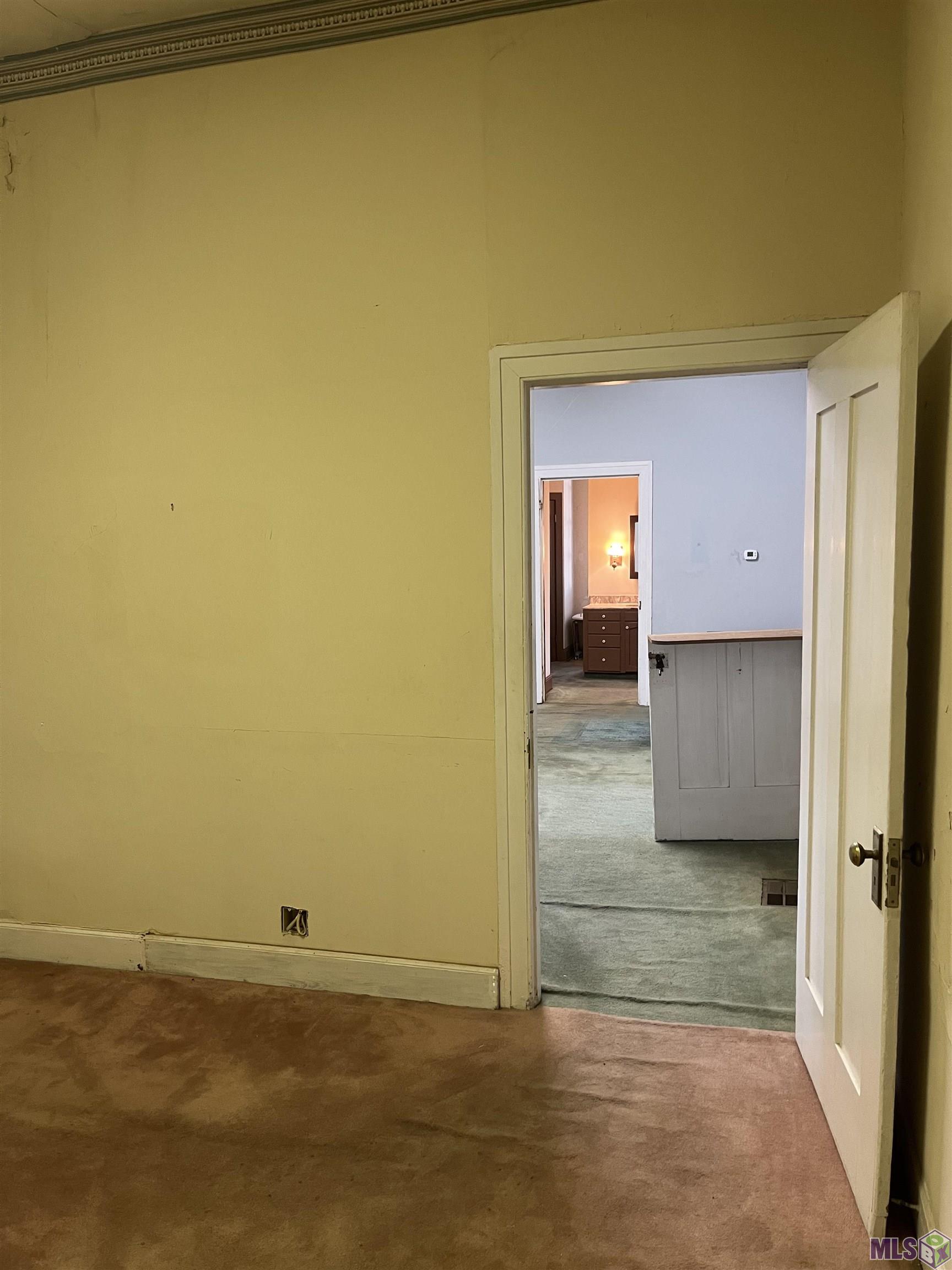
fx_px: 953
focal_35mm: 26
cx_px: 476
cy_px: 635
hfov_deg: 53.1
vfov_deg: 67.3
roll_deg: +0.9
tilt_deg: -5.3
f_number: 1.6
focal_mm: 5.1
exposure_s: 1/60
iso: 250
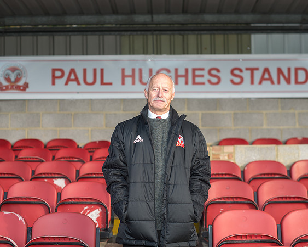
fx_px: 529
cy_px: 124
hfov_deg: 32.5
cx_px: 157
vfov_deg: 26.2
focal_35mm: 58
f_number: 2.8
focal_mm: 50
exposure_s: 1/200
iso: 31
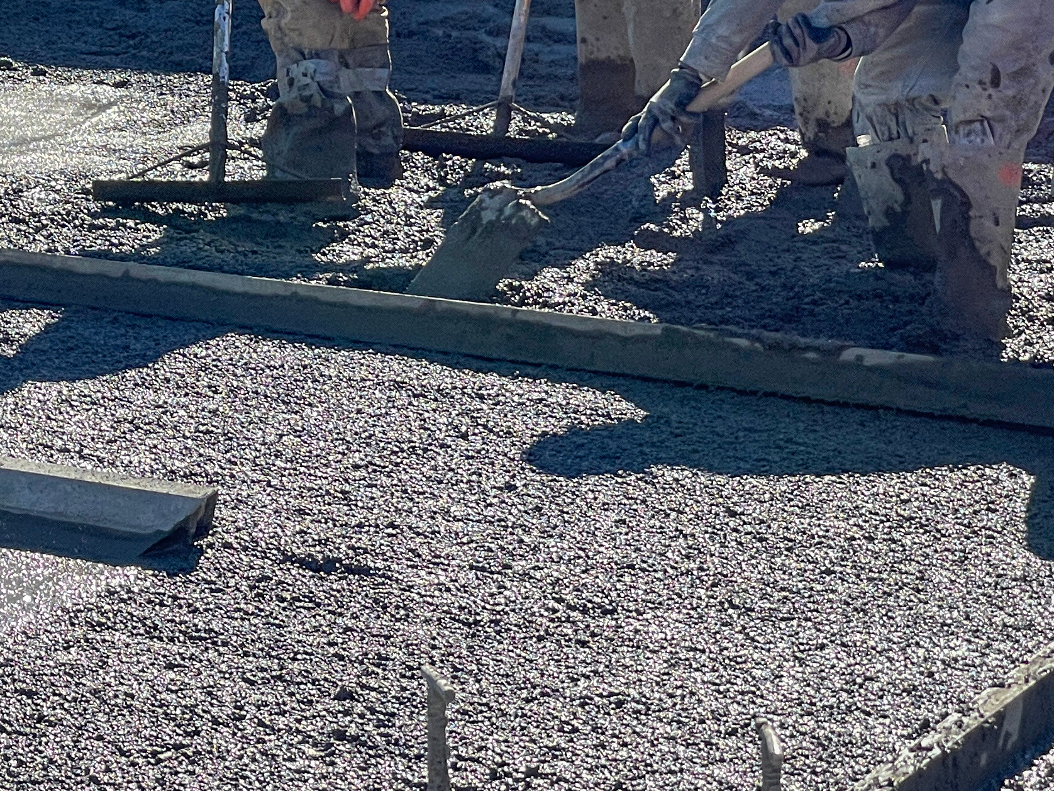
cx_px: 256
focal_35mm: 154
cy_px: -96
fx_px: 4689
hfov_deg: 12.8
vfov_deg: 9.5
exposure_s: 1/960
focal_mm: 7.5
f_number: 2.2
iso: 20
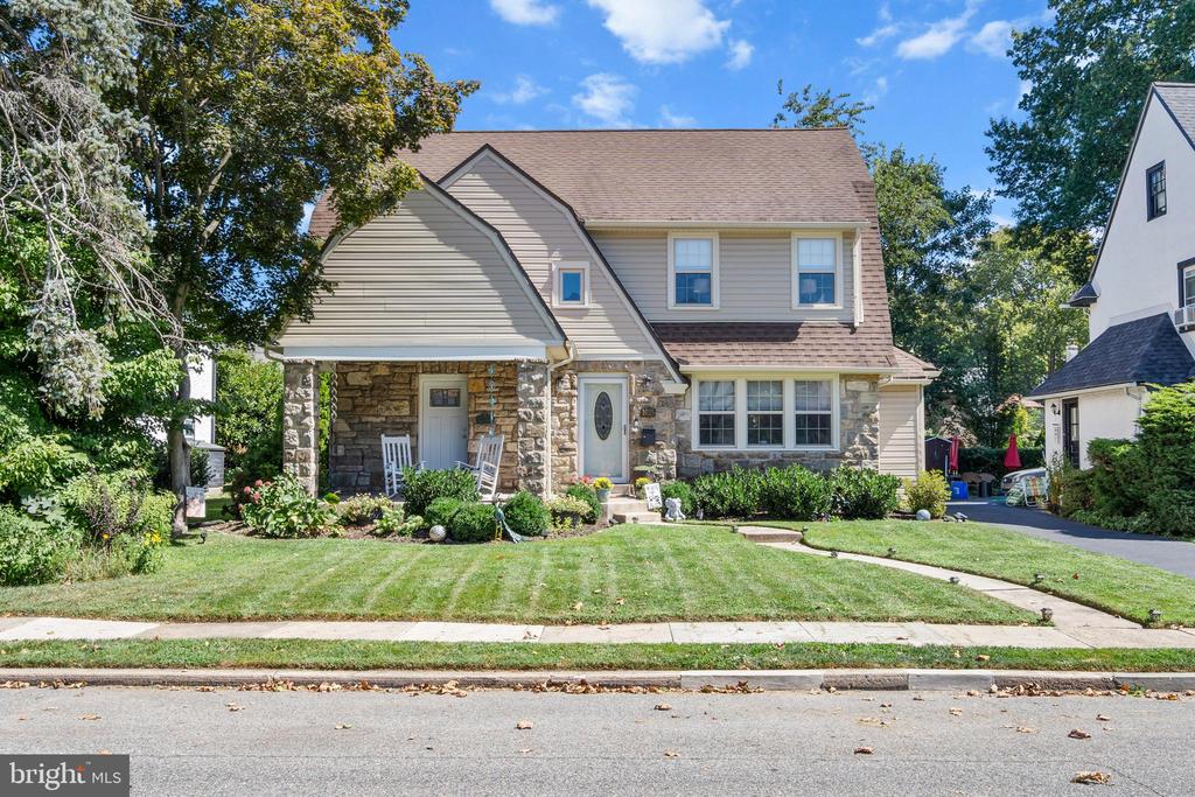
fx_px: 1095
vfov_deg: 40.0
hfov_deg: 57.2
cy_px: 398
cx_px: 598
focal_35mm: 33
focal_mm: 22
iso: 250
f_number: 9
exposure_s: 1/100
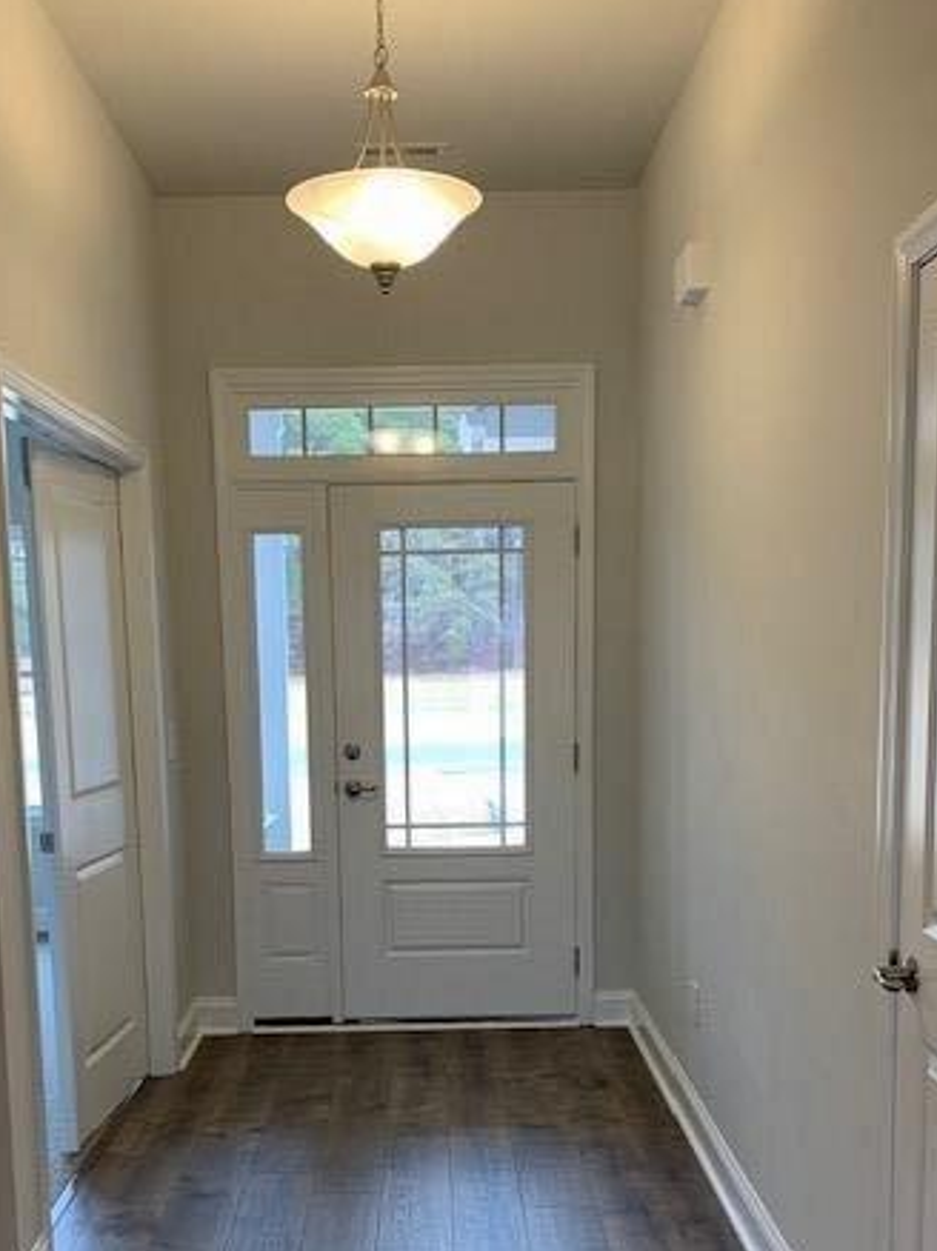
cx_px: 443
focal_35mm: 38
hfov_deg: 37.7
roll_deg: +0.4
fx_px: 1373
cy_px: 851
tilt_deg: -7.3
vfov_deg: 48.0
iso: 50
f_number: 1.8
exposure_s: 1/60
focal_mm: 4.25
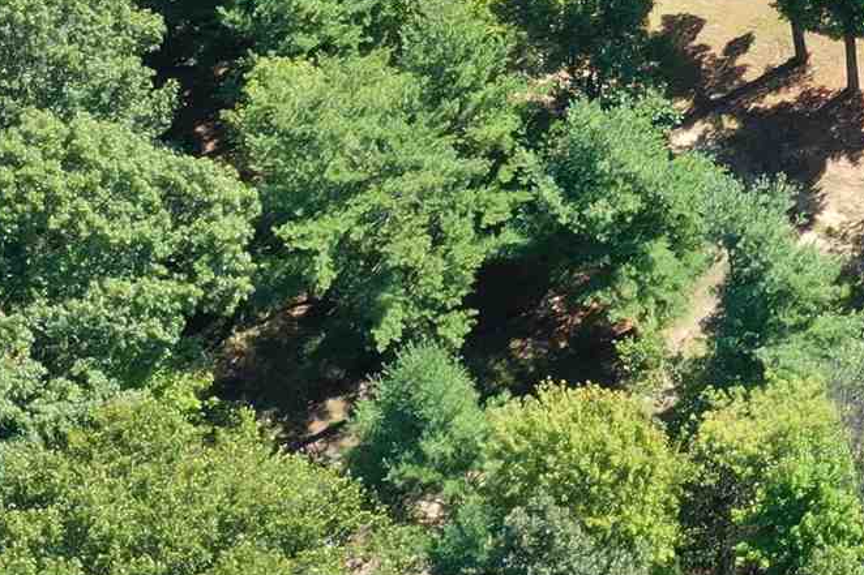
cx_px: 1404
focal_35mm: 130
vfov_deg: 10.1
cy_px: -351
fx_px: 3119
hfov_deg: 14.4
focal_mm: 10.26
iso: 100
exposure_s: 1/200
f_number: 4.5
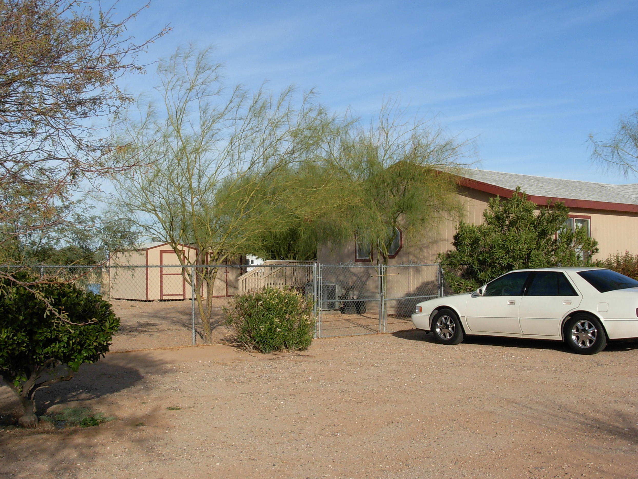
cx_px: 286
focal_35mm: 46
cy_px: 207
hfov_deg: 41.2
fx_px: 848
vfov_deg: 31.5
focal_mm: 6.3
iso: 79
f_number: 4.9
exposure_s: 1/542
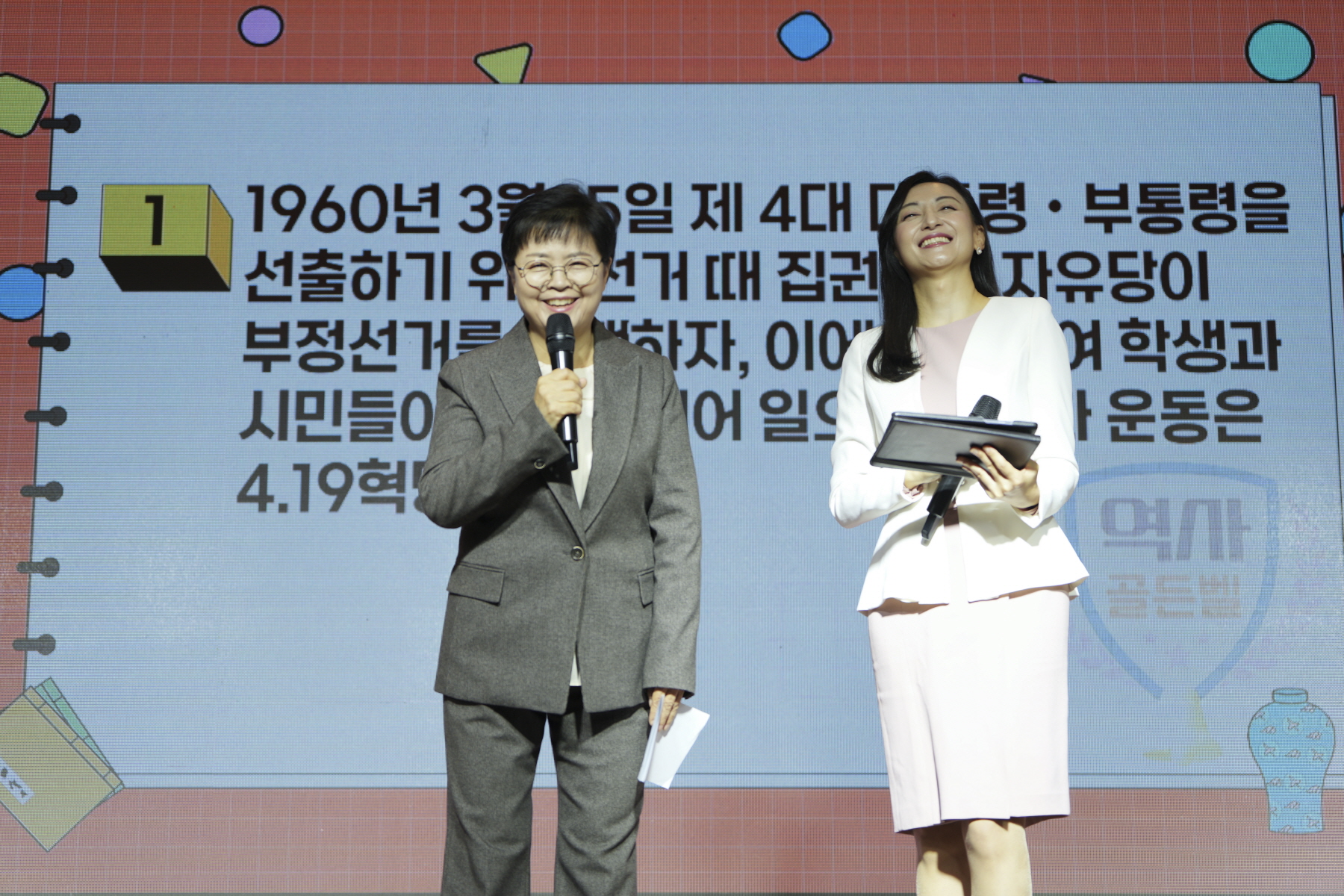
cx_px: 672
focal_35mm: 70
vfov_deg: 19.5
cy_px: 448
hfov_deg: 28.8
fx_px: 2613
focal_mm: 70
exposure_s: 1/160
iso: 160
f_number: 2.8
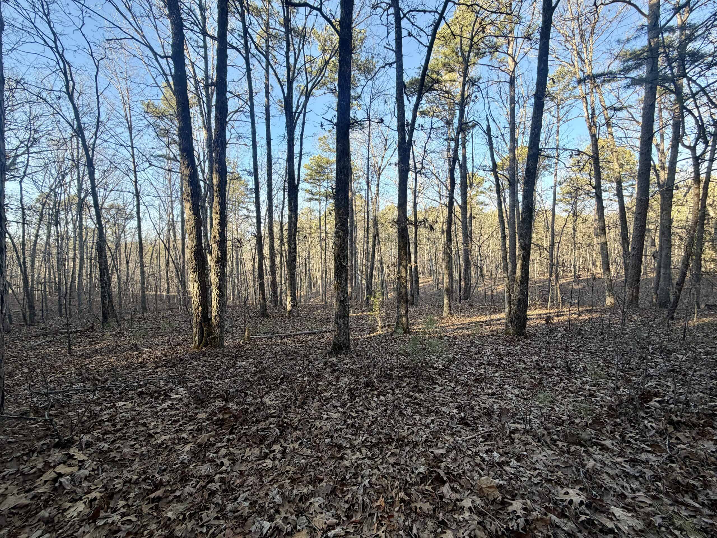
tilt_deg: -1.2
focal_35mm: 14
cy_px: 269
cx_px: 358
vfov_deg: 85.7
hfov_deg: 102.1
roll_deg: +0.8
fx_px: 290
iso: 40
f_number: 2.2
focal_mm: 2.22
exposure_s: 1/178
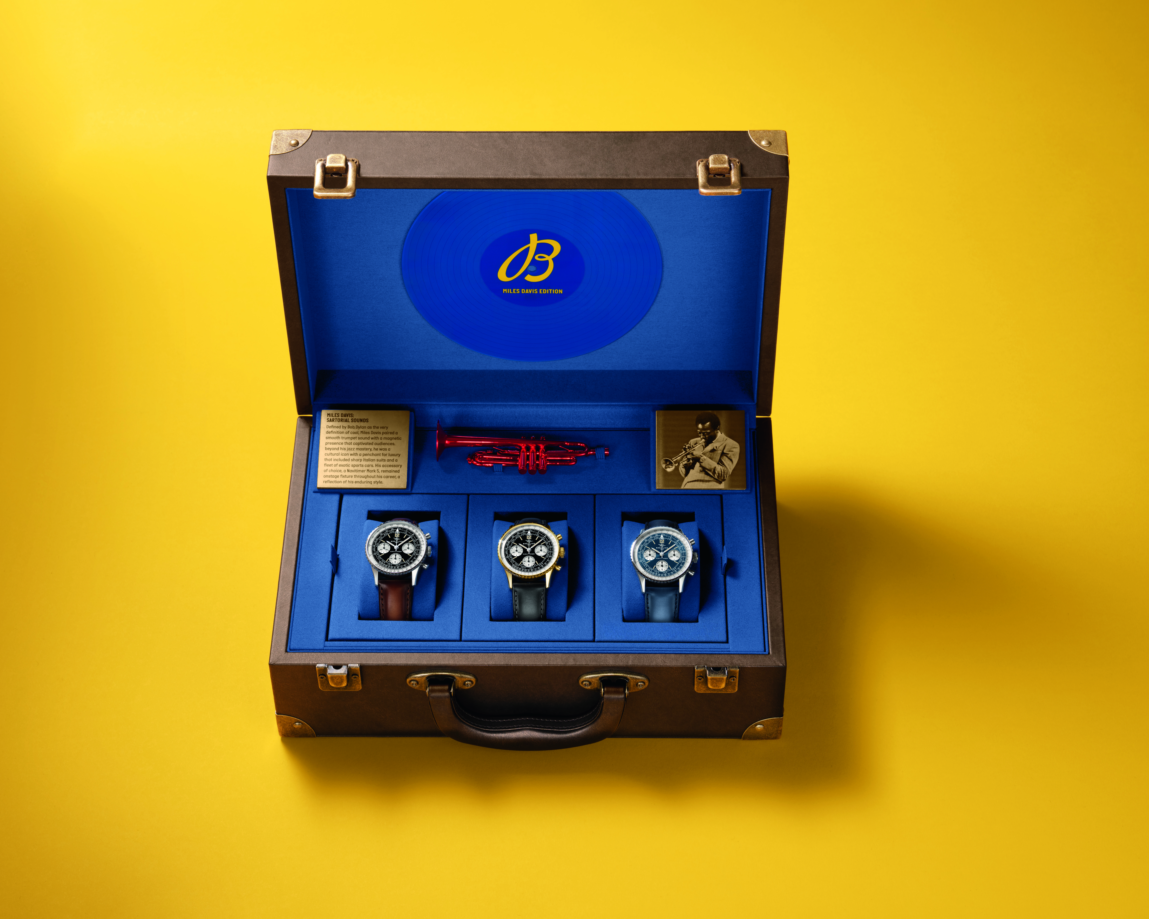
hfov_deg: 25.7
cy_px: 457
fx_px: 2516
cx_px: 549
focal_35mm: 74
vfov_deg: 20.7
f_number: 11
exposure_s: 1/100
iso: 50
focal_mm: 65
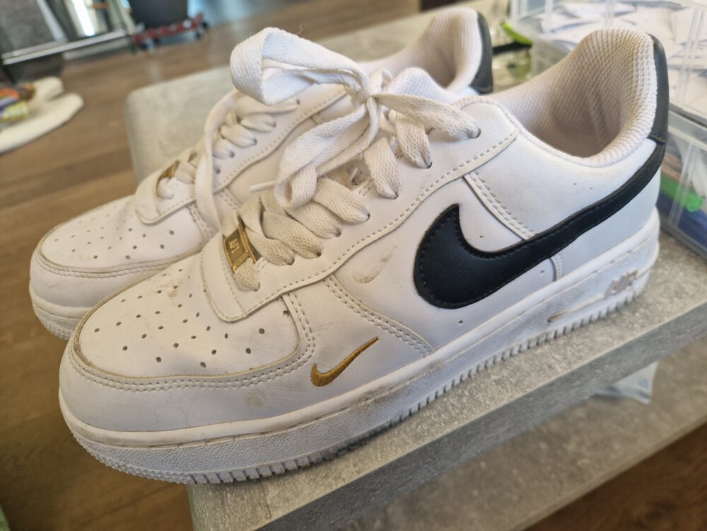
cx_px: 354
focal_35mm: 23
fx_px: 470
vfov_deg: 58.9
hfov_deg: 73.9
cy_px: 266
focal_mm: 5.4
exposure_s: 1/180
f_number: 1.8
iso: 50
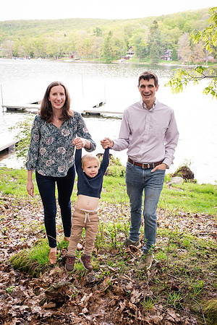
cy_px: 162
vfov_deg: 54.4
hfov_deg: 37.9
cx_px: 108
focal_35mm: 35
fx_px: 316
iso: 800
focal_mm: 35
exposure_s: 1/160
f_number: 6.3
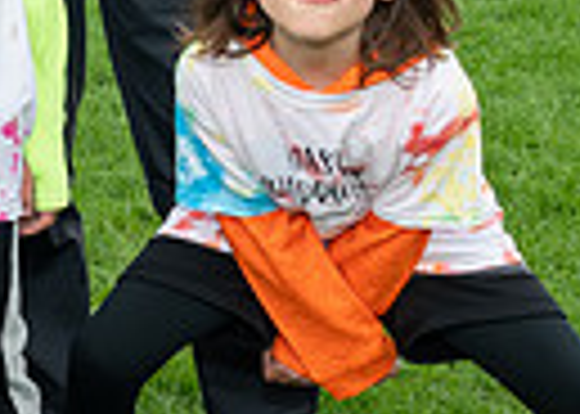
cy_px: -158
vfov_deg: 9.1
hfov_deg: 12.0
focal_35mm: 155
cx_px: -448
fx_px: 2552
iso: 320
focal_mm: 22
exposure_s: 1/250
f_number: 7.1
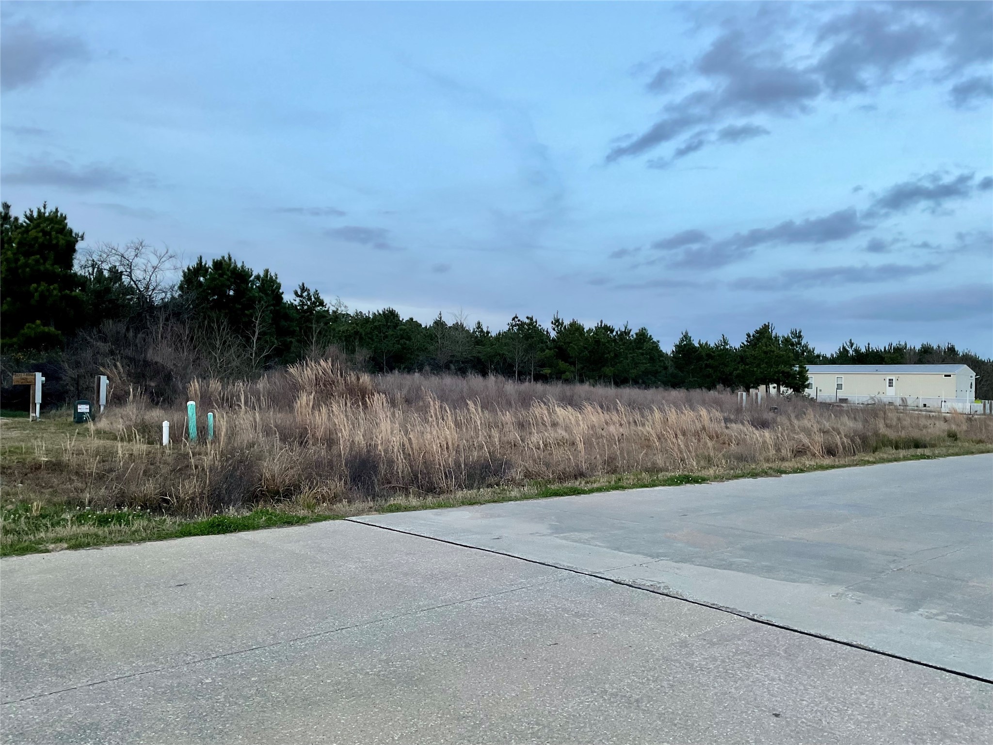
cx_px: 496
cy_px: 372
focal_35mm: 29
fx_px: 832
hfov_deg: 61.7
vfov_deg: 48.2
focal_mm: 3
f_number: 1.8
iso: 50
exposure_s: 1/120
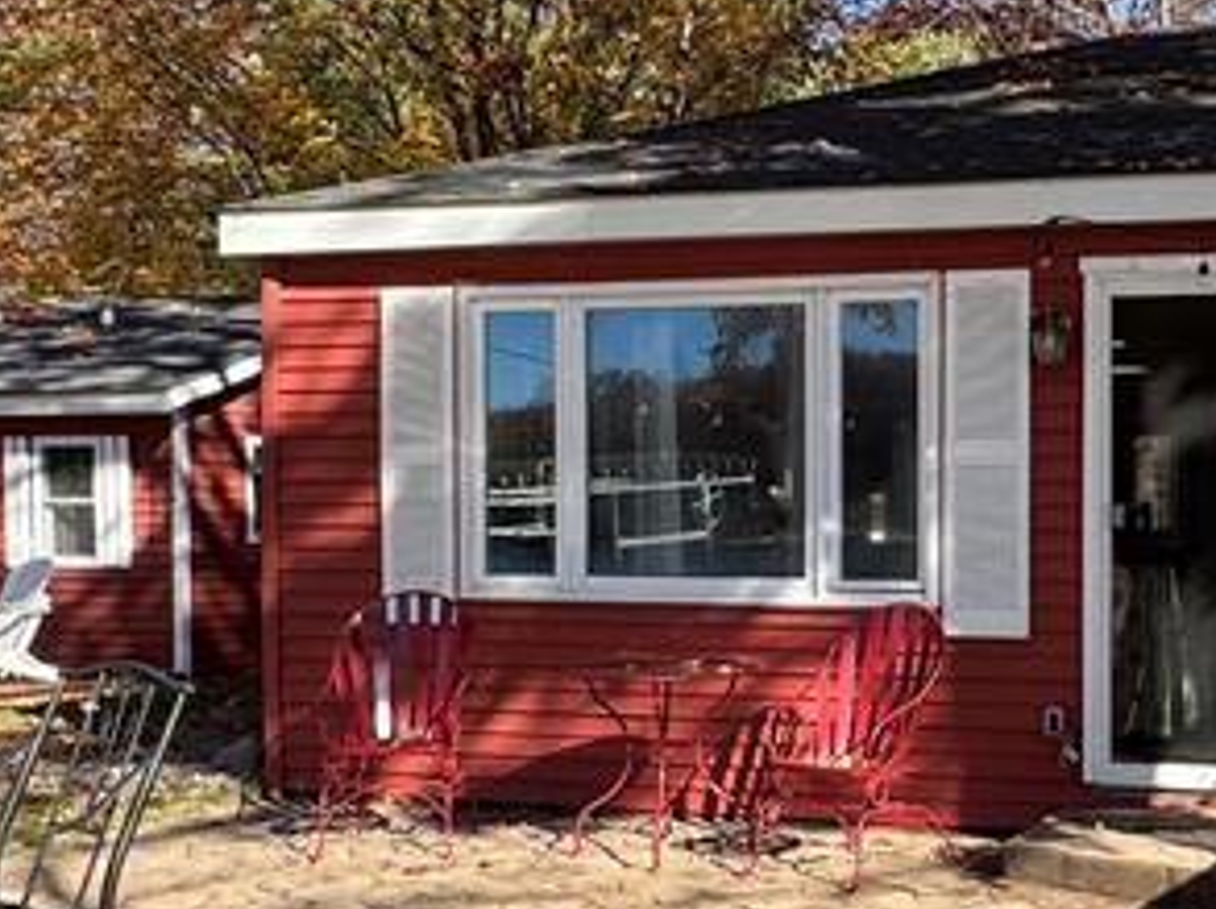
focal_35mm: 49
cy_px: 602
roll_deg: -1.2
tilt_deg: -2.4
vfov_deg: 29.4
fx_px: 1719
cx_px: 1158
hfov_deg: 35.9
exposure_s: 1/610
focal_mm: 2.22
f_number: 2.2
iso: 50
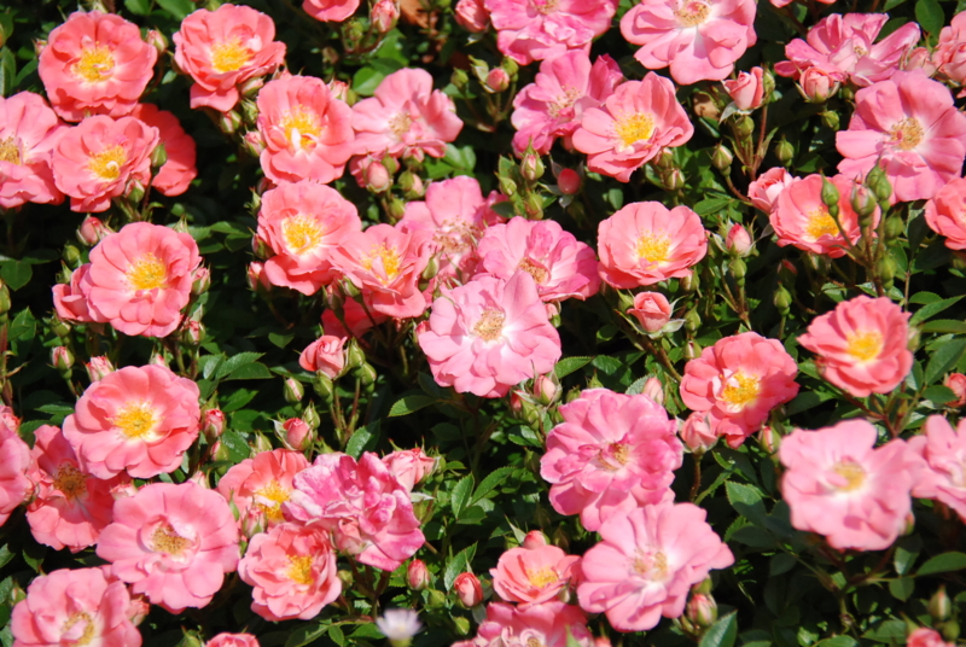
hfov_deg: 4.9
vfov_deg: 3.3
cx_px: 483
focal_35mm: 420
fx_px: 11286
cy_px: 324
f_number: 7.1
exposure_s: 1/3200
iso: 800
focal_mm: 280
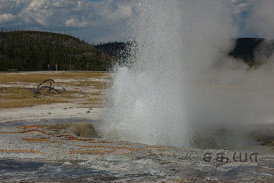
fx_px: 548
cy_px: 92
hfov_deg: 28.1
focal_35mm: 72
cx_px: 137
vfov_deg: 18.9
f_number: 9
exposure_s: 1/320
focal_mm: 48
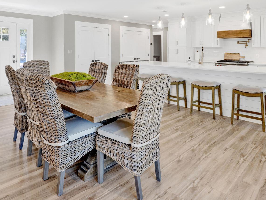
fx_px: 200
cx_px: 134
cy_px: 49
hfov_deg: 67.3
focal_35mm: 26
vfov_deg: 50.8
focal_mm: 15
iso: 400
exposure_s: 1/15
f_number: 11
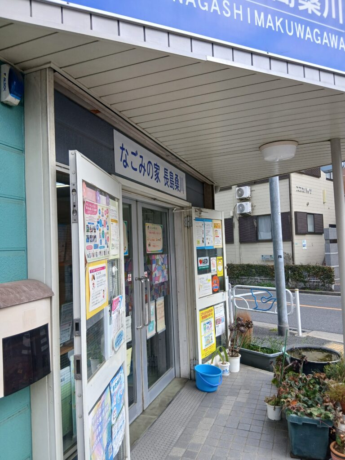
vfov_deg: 67.3
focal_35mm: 26
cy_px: 230
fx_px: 346
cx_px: 172
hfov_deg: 53.1
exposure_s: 1/180
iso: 20
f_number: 1.8
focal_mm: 3.86
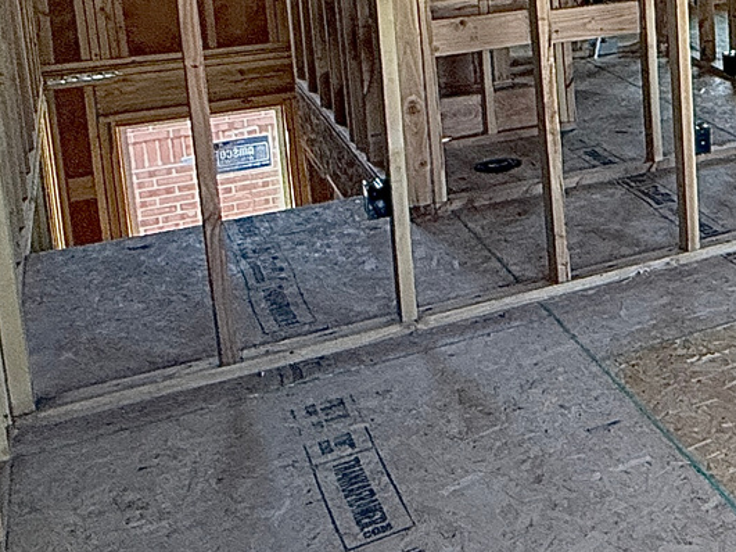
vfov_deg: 25.6
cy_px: -11
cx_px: 1181
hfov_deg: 24.6
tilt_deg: -7.8
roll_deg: -0.9
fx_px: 1148
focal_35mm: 54
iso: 400
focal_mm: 2.22
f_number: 2.2
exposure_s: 1/82
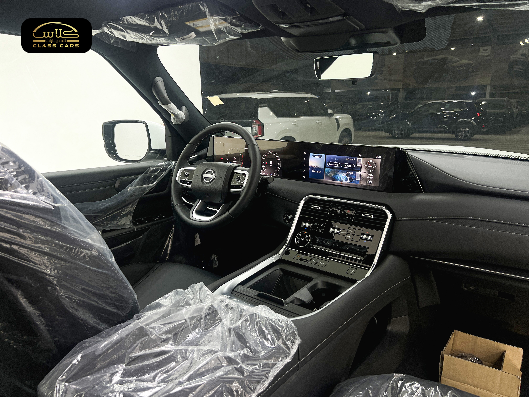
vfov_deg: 53.1
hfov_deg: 67.3
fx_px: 397
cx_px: 264
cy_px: 198
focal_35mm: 26
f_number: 1.5
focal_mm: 5.7
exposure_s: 1/150
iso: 64
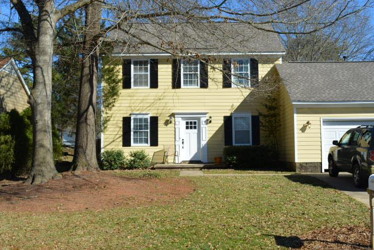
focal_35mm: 44
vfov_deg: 30.5
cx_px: 202
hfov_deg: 44.5
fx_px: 457
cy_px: 122
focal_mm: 22
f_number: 8
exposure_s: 1/250
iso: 110
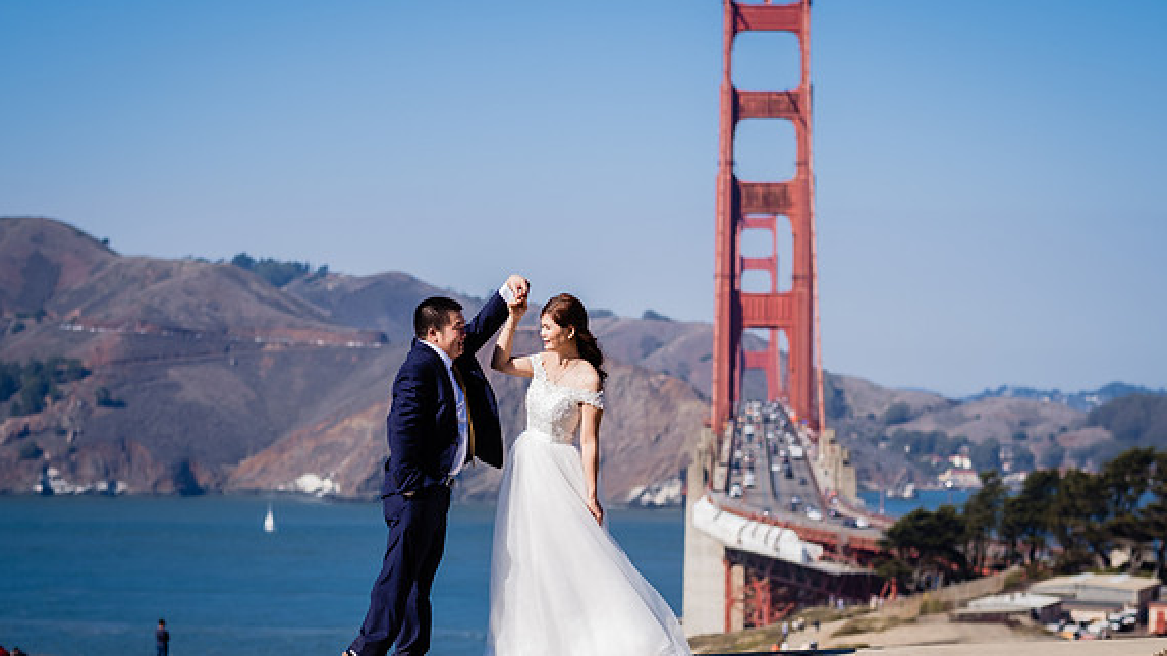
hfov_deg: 21.6
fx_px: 3063
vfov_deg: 12.2
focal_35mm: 99
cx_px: 569
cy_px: 354
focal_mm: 56
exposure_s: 1/4000
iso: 160
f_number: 2.5
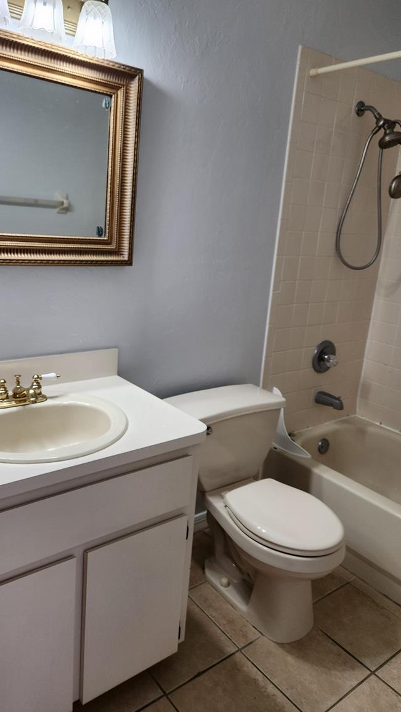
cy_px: 345
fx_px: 491
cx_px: 174
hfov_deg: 44.3
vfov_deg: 71.9
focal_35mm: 26
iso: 80
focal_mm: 5.4
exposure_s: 1/120
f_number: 1.8
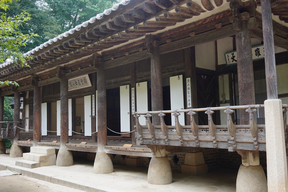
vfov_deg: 37.9
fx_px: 280
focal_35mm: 35
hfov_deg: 54.4
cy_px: 96
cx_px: 144
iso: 200
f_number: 5.6
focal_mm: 35
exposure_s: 1/100
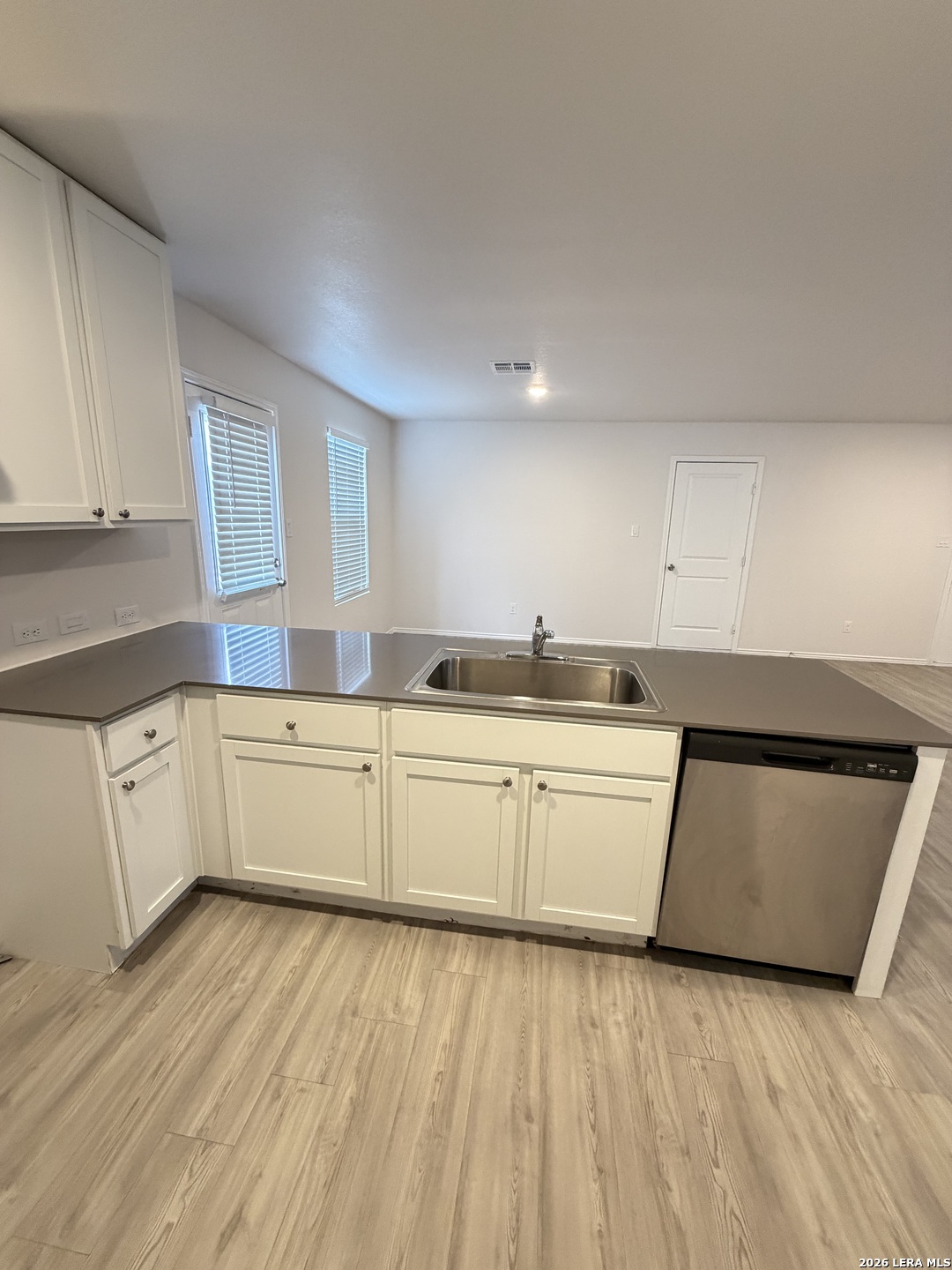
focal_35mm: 14
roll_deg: -1.3
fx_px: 513
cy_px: 635
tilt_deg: -13.1
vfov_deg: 102.1
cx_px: 476
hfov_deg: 85.7
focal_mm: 2.22
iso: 500
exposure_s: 1/60
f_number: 2.2
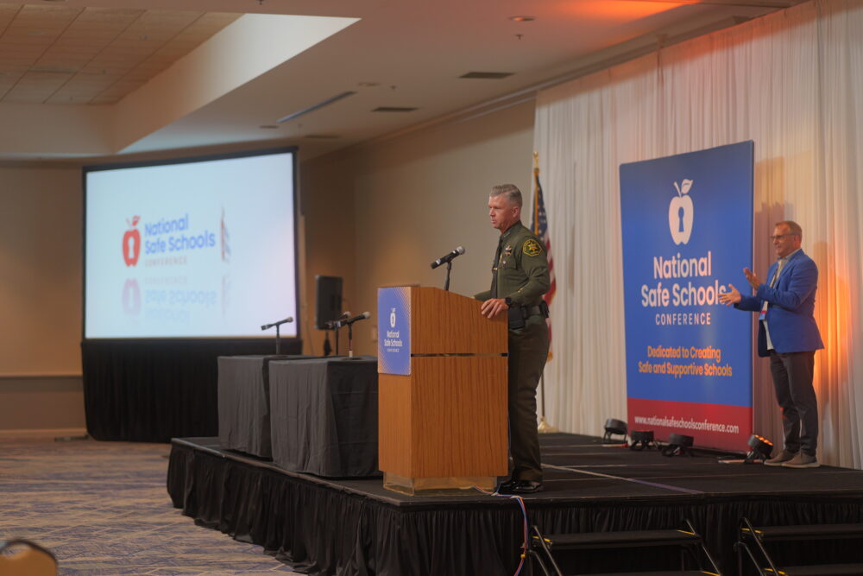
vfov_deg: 16.1
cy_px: 288
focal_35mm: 85
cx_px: 432
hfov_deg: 23.9
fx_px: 2038
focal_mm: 85
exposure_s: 1/125
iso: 1000
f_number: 2
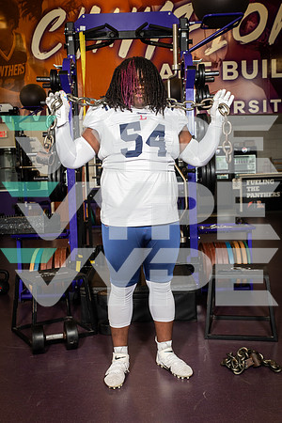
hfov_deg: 33.4
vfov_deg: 48.5
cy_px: 212
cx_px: 141
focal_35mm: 40
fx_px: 470
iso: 800
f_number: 7.1
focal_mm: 40
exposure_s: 1/250
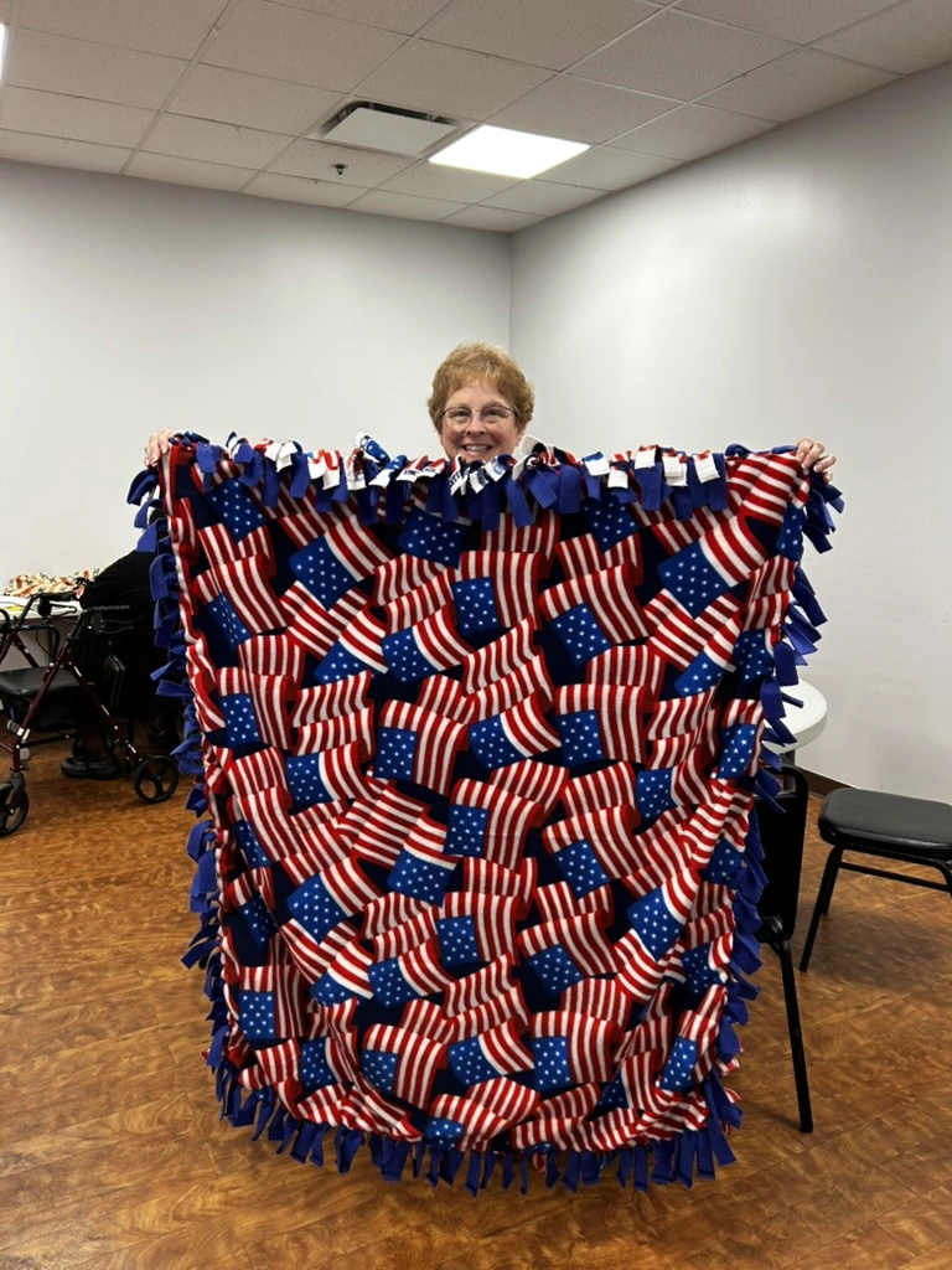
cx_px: 476
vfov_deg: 67.3
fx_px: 953
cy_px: 635
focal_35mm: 26
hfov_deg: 53.1
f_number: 1.5
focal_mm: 5.7
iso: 64
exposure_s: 1/60
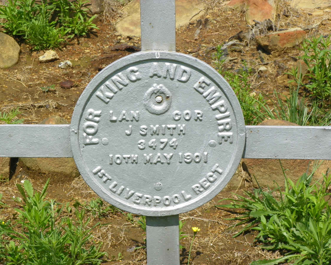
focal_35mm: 129
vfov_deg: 12.0
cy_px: 132
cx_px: 156
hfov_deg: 14.9
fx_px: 1263
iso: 64
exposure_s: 1/250
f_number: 5.6
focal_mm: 21.9
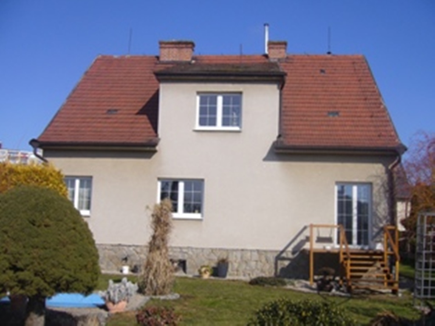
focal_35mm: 35
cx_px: 218
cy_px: 163
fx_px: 439
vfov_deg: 40.6
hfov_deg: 52.7
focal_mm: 5.8
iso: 80
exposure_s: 1/500
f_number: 5.6
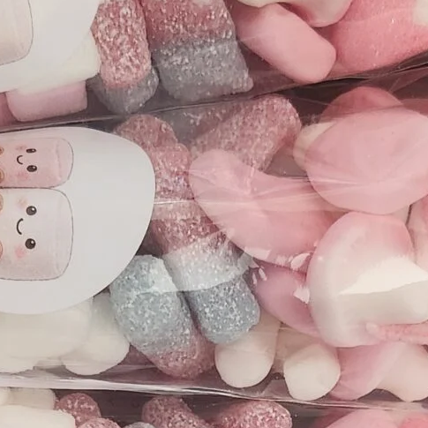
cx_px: 173
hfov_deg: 15.5
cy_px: 578
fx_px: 1567
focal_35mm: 112
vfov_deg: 14.8
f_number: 1.8
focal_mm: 5
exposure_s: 1/100
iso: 320
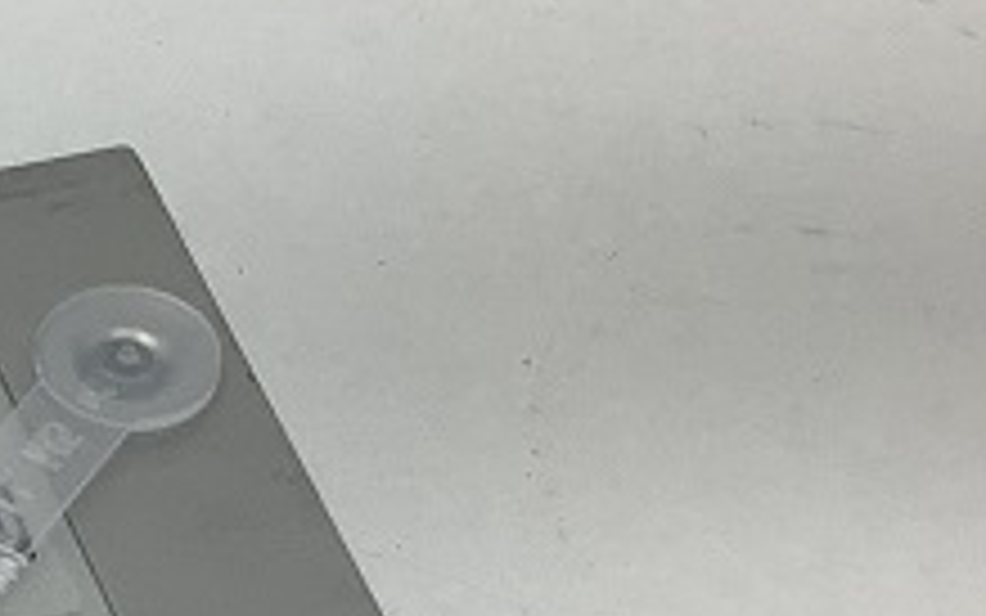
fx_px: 3225
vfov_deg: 10.7
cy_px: 724
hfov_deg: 16.2
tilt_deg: -50.6
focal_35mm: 120
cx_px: -378
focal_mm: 3.3
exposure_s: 1/100
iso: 32
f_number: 2.4
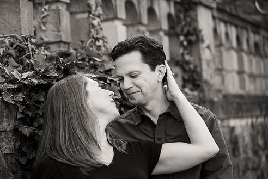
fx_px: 790
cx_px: 112
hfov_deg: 19.2
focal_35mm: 106
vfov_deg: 12.9
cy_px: 103
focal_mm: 90
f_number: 3.2
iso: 800
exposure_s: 1/500
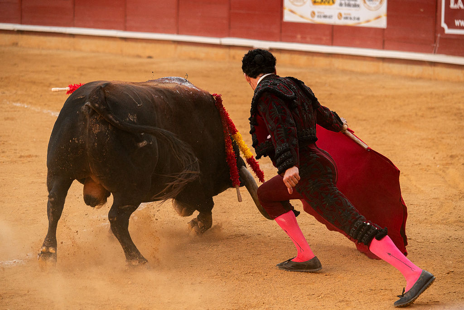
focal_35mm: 150
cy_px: 155
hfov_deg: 13.7
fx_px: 1933
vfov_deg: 9.2
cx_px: 232
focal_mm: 150
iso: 2000
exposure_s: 1/1000
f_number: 5.6
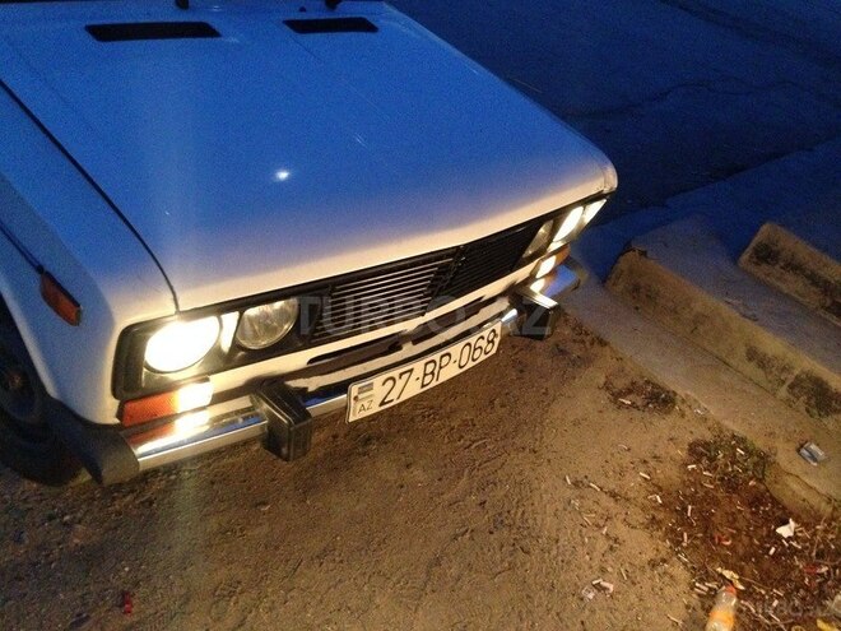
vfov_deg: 42.9
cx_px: 420
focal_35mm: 33
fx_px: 802
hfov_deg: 55.4
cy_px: 316
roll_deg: -15.6
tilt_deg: -34.9
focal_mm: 4.12
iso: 640
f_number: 2.4
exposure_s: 1/15
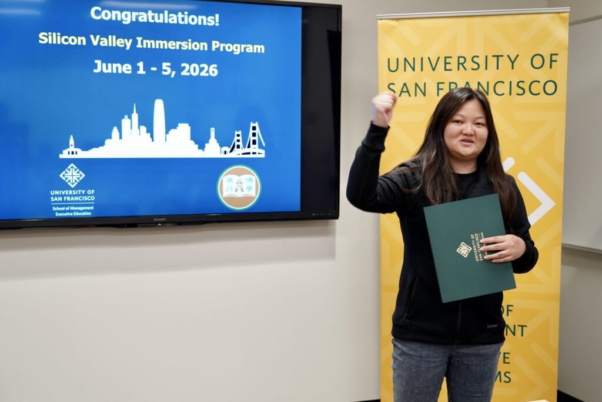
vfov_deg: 31.9
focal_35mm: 42
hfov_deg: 46.4
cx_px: 301
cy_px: 201
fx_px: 702
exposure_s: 1/50
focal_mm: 42
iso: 800
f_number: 4
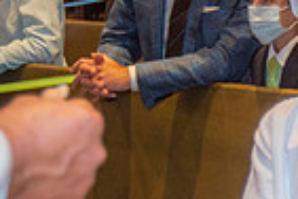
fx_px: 1366
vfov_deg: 8.2
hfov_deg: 12.1
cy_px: 248
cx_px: 376
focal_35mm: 165
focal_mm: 40
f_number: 4.5
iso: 1600
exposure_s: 1/125
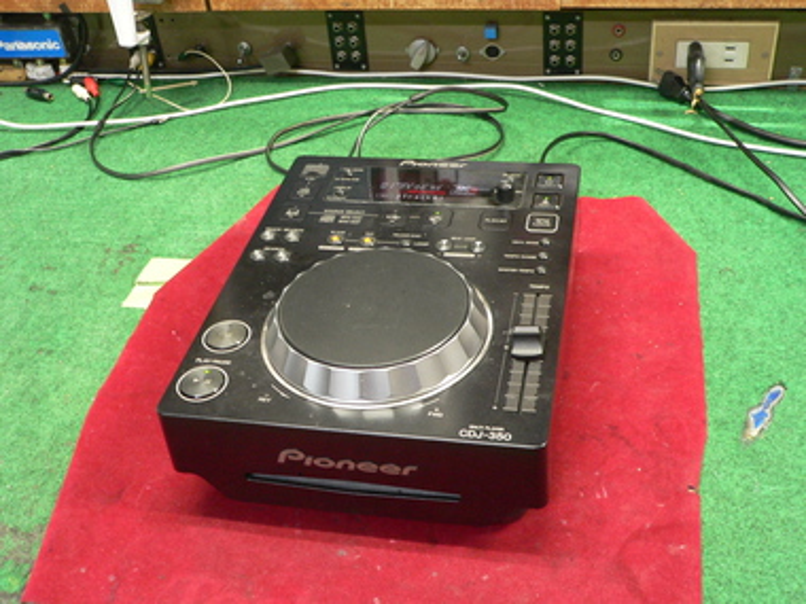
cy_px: 302
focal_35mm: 42
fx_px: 978
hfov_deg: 44.8
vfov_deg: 34.3
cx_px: 403
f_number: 2.8
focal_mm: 6.9
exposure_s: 1/6
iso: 200
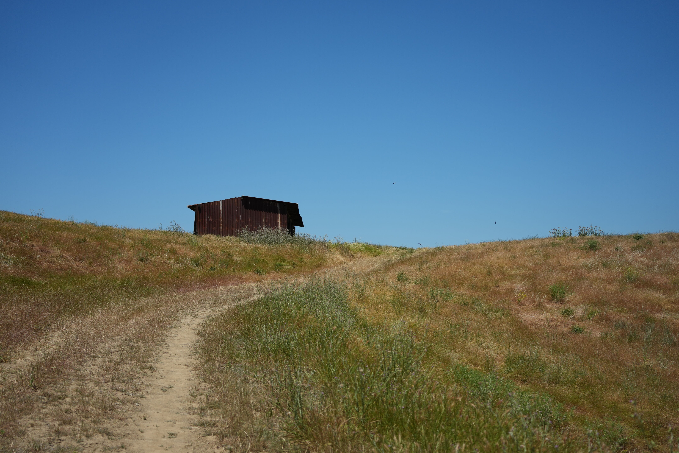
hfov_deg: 38.9
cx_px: 340
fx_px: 962
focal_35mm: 51
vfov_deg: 26.5
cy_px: 226
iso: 250
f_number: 4.5
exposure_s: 1/3200
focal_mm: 51
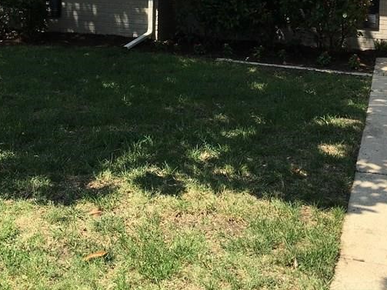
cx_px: 163
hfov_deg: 32.6
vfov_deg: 23.7
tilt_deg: -1.6
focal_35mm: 59
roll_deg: -1.3
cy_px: -4
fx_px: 659
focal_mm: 4.15
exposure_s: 1/1166
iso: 25
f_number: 2.2
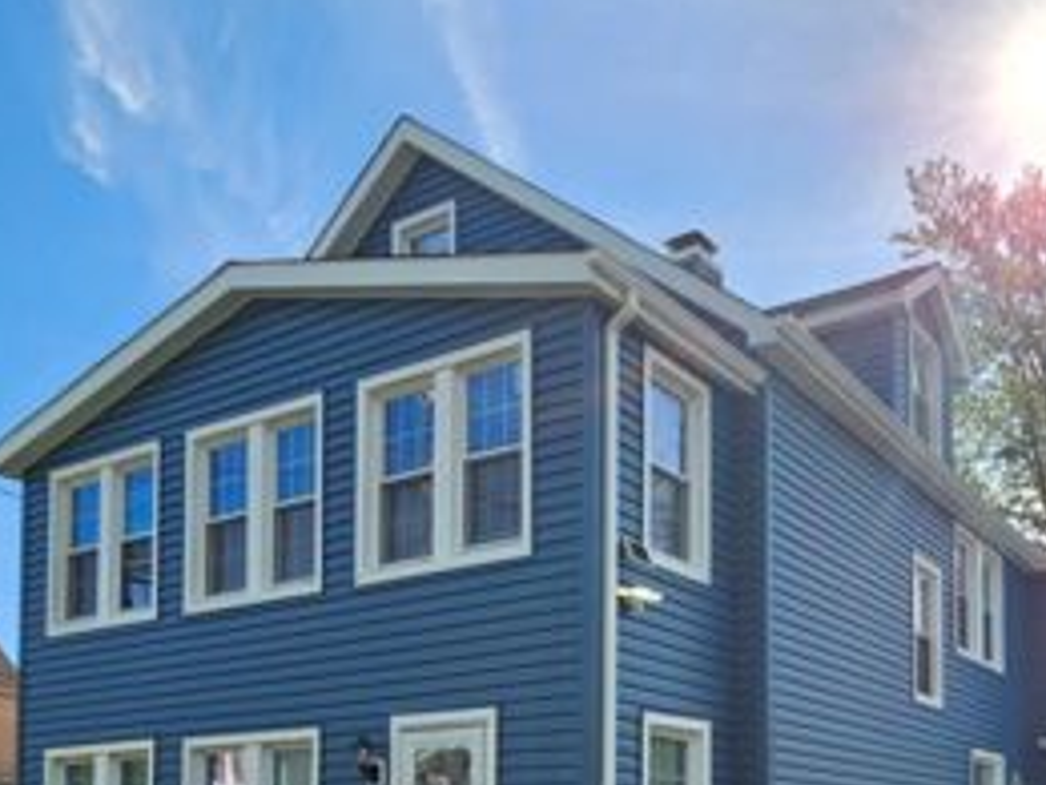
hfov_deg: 53.7
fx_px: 967
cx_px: 809
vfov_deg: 38.4
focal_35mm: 32
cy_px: 813
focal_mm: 2.2
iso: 50
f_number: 2.2
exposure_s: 1/1899
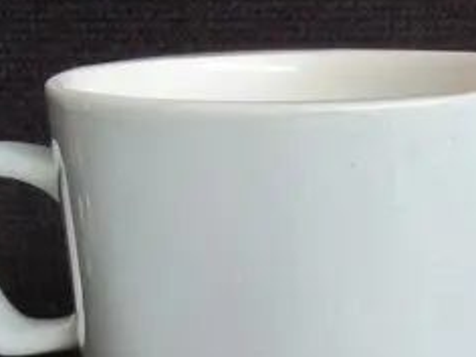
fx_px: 1609
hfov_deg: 15.5
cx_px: 722
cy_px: 492
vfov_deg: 12.2
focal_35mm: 117
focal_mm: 2.87
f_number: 2
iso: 125
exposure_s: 1/100
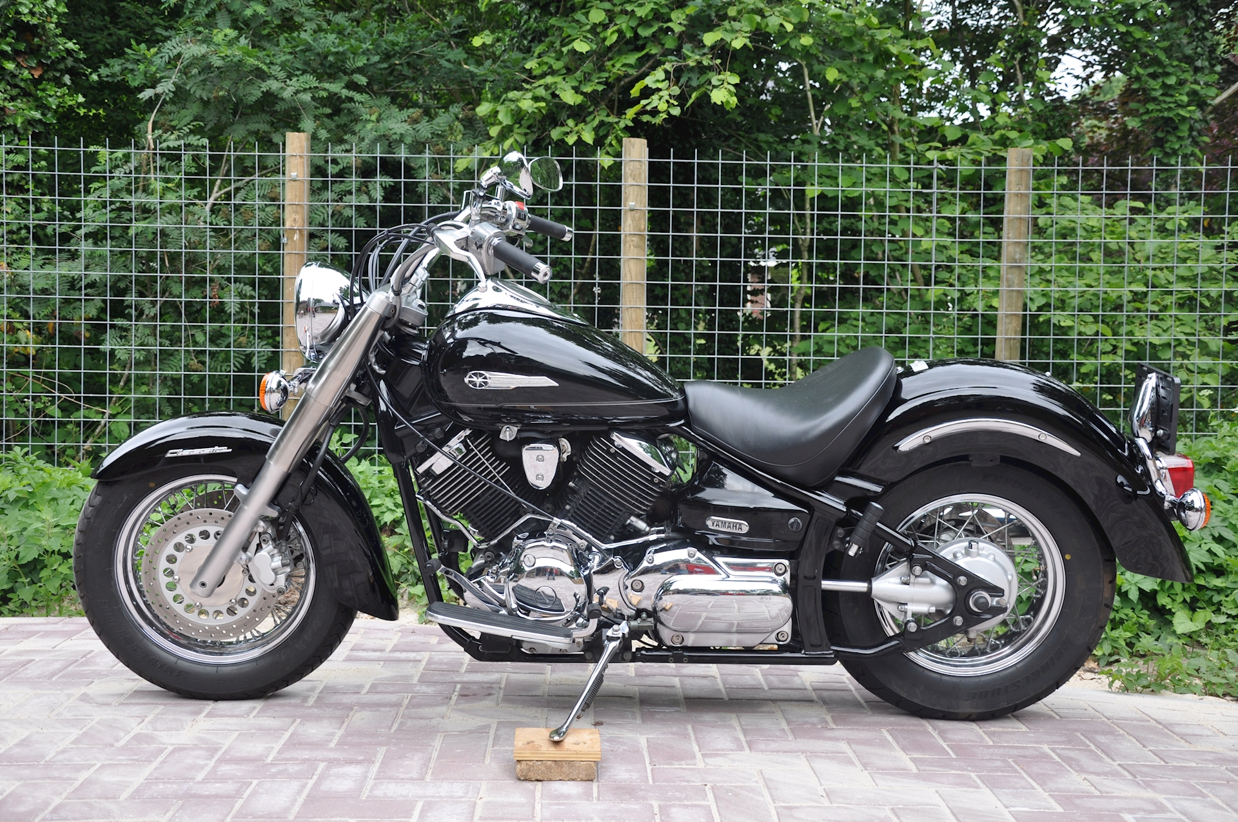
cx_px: 619
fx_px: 1442
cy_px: 411
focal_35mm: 42
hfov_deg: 46.5
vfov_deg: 31.8
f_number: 7.1
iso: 200
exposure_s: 1/200
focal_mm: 28
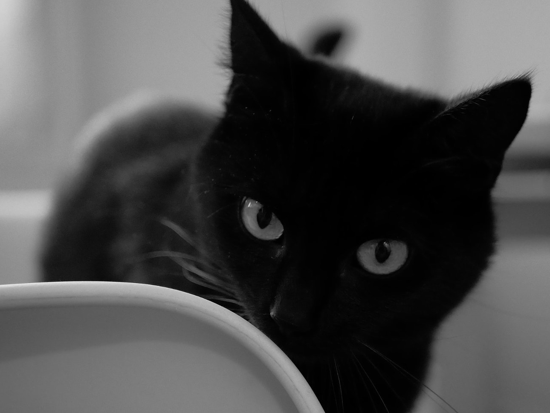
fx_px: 986
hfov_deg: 31.1
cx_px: 327
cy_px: 236
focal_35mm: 62
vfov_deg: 23.7
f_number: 1.7
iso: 3200
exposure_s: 1/640
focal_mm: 25
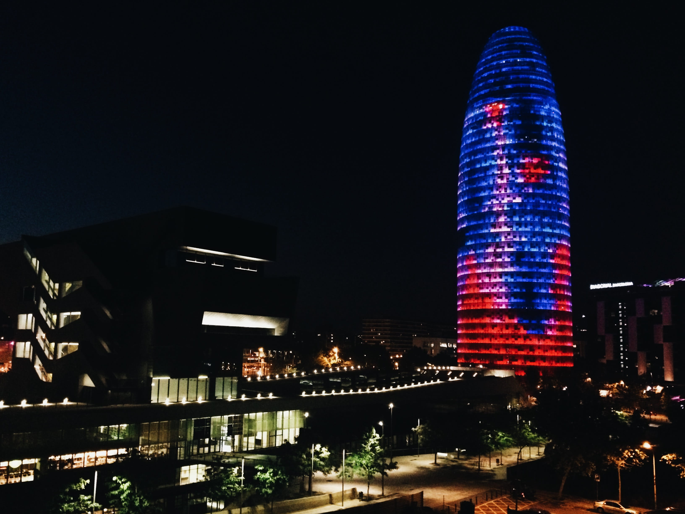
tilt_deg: +9.3
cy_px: 257
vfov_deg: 48.2
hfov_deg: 61.7
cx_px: 342
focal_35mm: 29
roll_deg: -0.3
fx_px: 574
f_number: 2.2
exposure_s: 1/17
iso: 800
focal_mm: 4.15
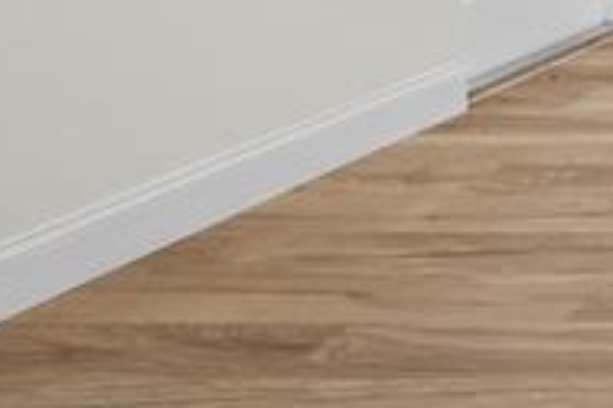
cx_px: 1441
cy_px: -353
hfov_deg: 15.0
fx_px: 1480
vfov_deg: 13.8
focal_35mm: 87
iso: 400
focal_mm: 16
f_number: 4
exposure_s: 1/20
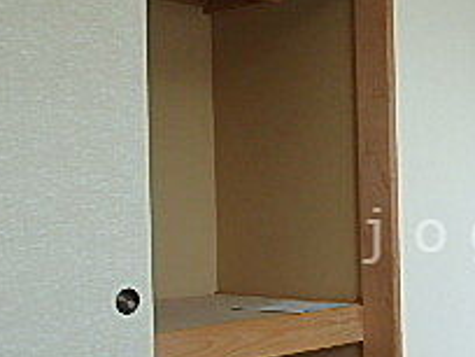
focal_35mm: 66
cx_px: 522
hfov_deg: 27.0
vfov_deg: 22.2
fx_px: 906
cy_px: 236
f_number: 3.5
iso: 125
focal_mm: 3.7
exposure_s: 1/60
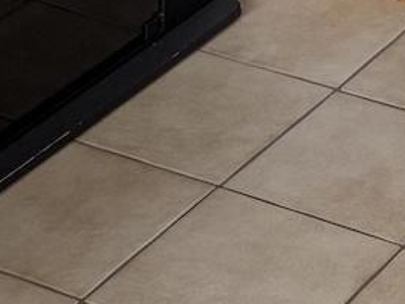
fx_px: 2353
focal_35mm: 201
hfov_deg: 9.6
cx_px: 570
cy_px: -634
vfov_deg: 6.7
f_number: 1.6
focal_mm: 5.96
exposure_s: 1/118
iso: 125
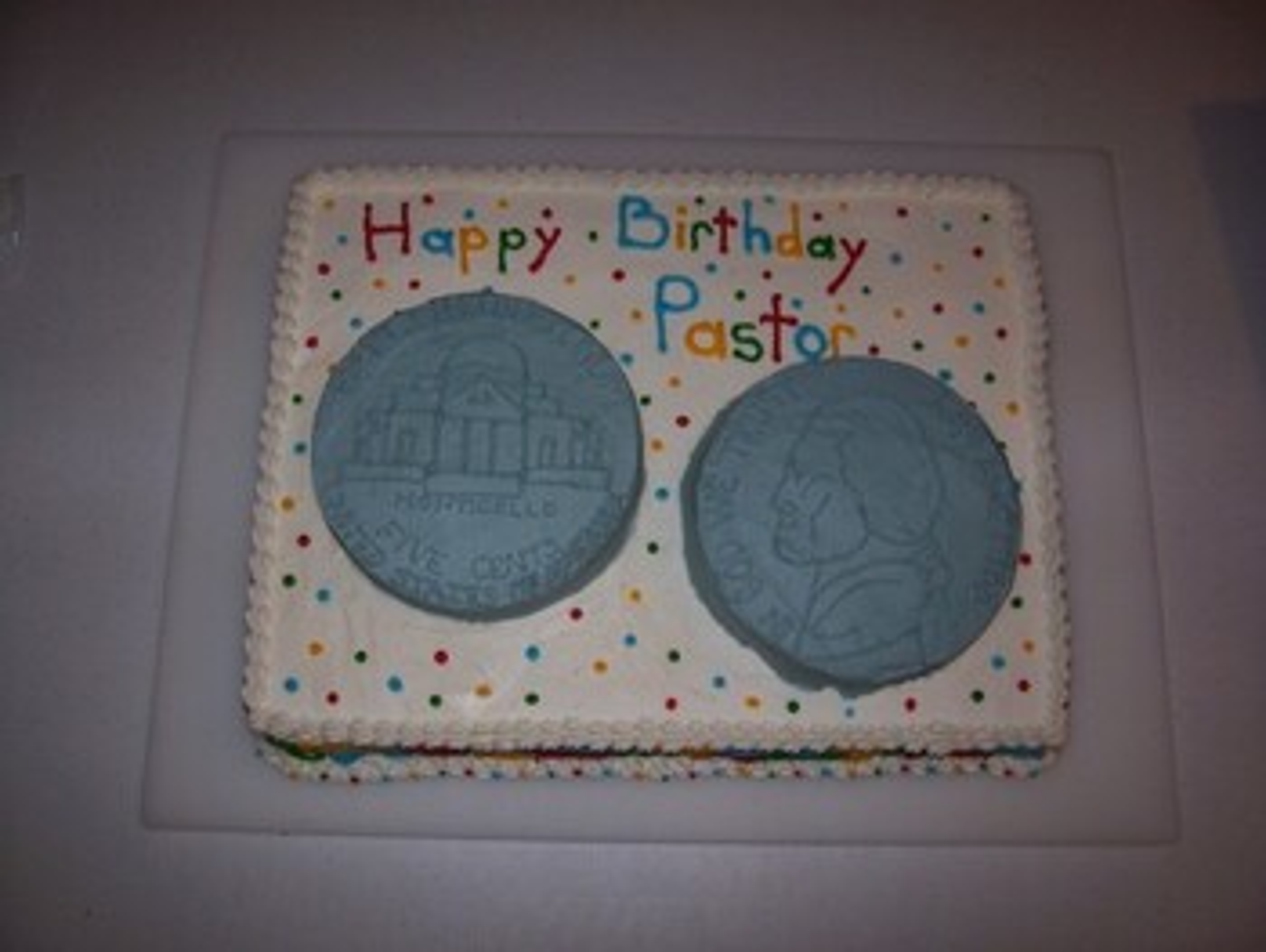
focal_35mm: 34
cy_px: 476
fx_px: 1244
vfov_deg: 41.8
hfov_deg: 53.9
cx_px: 633
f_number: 2.7
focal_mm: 5.6
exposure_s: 1/60
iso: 80
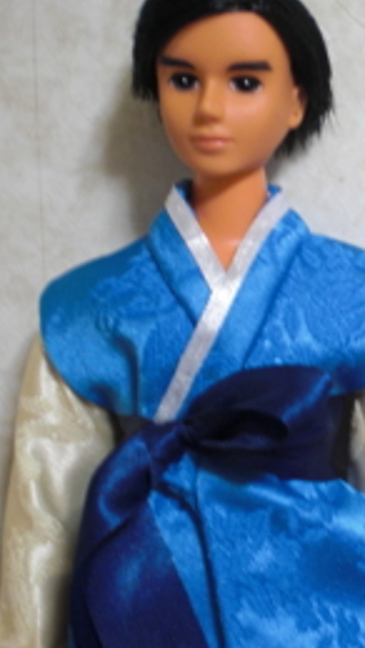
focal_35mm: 64
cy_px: 313
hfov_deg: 17.9
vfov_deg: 32.8
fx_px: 1099
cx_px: 435
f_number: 3.1
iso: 200
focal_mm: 6.3
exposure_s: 1/6
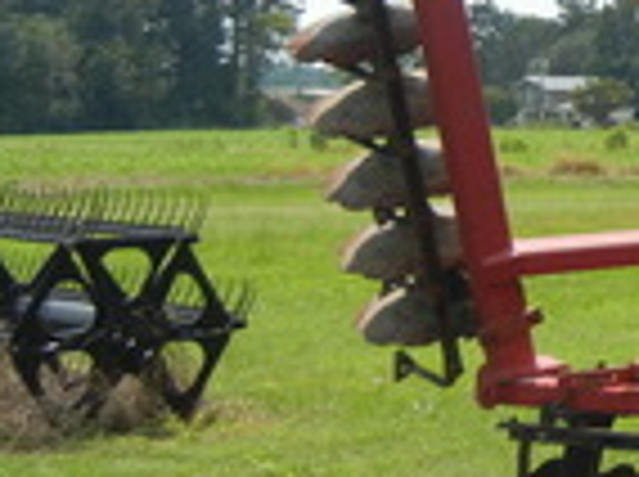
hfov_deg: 15.6
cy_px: -14
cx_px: 1004
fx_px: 2119
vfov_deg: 12.7
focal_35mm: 115
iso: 160
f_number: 7
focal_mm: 5.4
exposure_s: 1/393
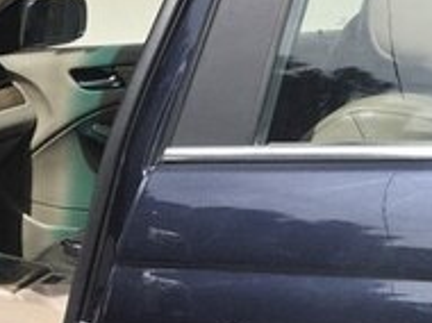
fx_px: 1259
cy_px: 226
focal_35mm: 101
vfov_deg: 14.6
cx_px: -252
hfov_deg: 17.2
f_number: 2.2
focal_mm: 4.15
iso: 32
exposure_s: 1/1522
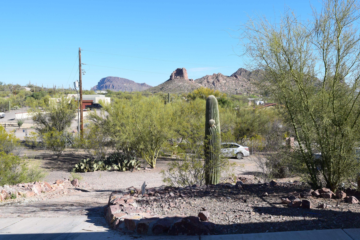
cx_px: 180
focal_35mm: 36
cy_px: 120
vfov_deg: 36.9
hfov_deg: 53.1
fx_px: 360
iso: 400
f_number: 11
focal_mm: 24
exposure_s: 1/500
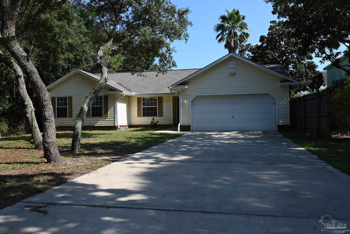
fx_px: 292
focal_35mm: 30
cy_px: 117
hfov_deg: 61.9
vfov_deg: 43.6
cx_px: 175
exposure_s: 1/100
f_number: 11
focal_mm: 30
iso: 100
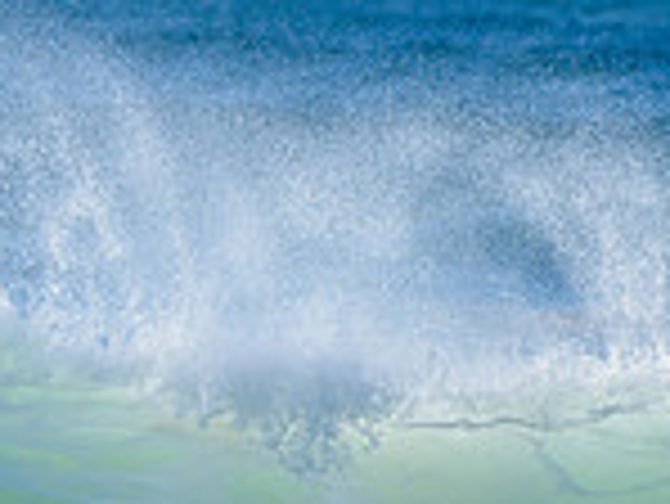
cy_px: 497
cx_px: -568
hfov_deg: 1.0
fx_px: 37231
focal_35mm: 1922
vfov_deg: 0.8
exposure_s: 1/2000
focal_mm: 500
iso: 200
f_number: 5.6
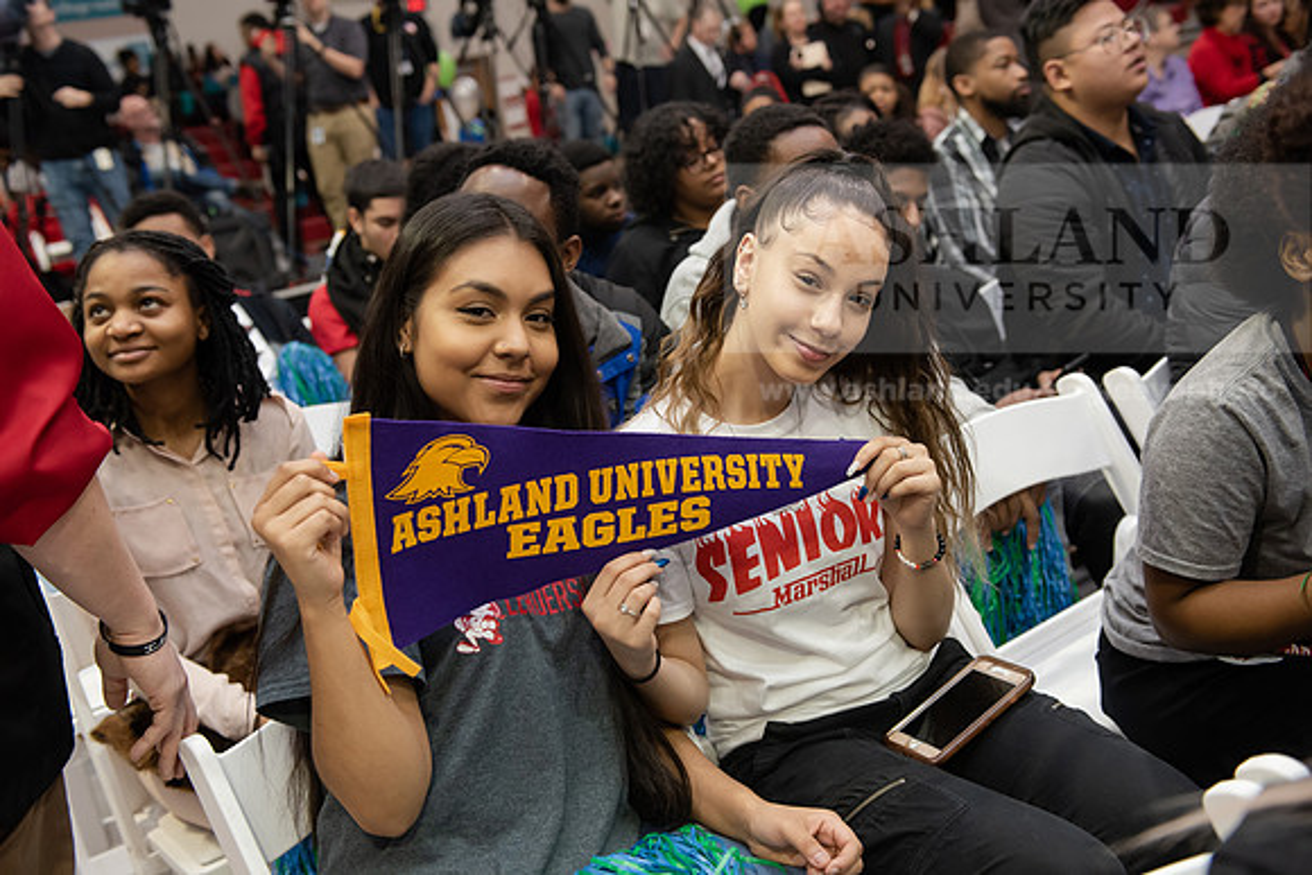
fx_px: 1385
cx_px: 656
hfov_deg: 50.7
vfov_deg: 35.1
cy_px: 438
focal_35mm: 38
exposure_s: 1/160
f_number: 4
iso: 2000
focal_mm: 38
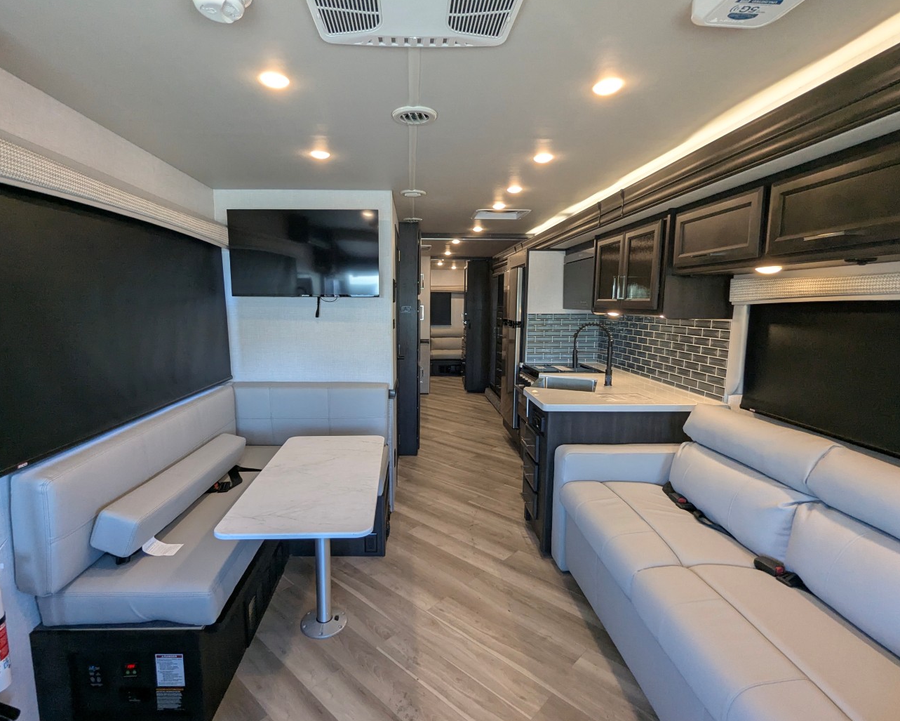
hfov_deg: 89.5
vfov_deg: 77.0
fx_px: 453
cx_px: 419
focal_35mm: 17
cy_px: 365
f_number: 2.2
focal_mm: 2.35
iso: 226
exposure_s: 1/121
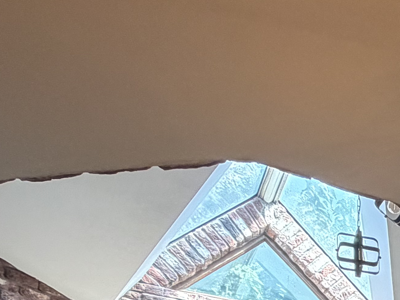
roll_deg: +0.6
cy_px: 549
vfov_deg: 18.5
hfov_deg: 21.3
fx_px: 705
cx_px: 717
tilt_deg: +0.8
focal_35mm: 61
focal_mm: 2.22
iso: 320
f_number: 2.2
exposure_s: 1/101
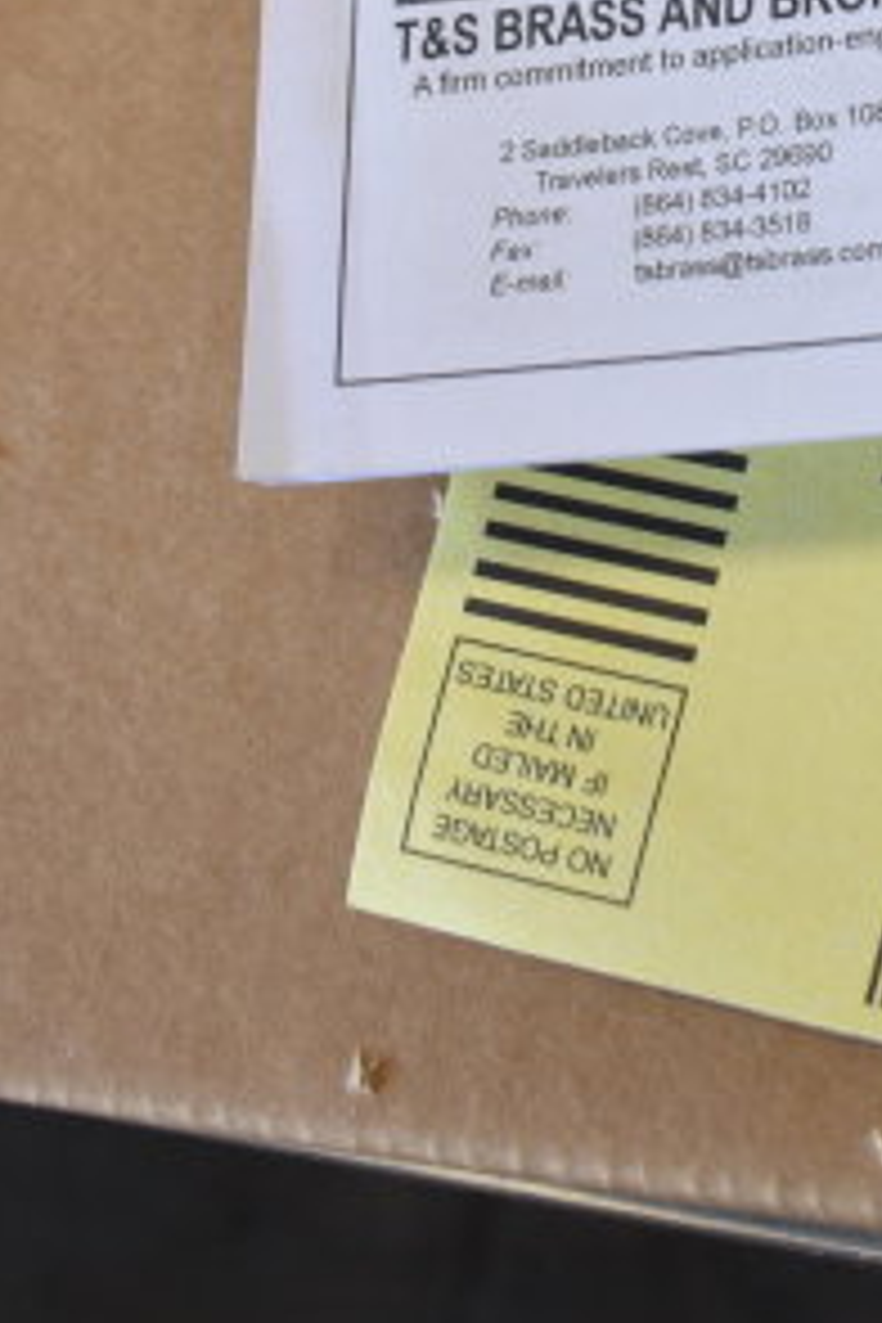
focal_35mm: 112
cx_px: 1224
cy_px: -592
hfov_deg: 11.8
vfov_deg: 16.8
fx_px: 4116
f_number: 4
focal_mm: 24
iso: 220
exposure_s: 1/40
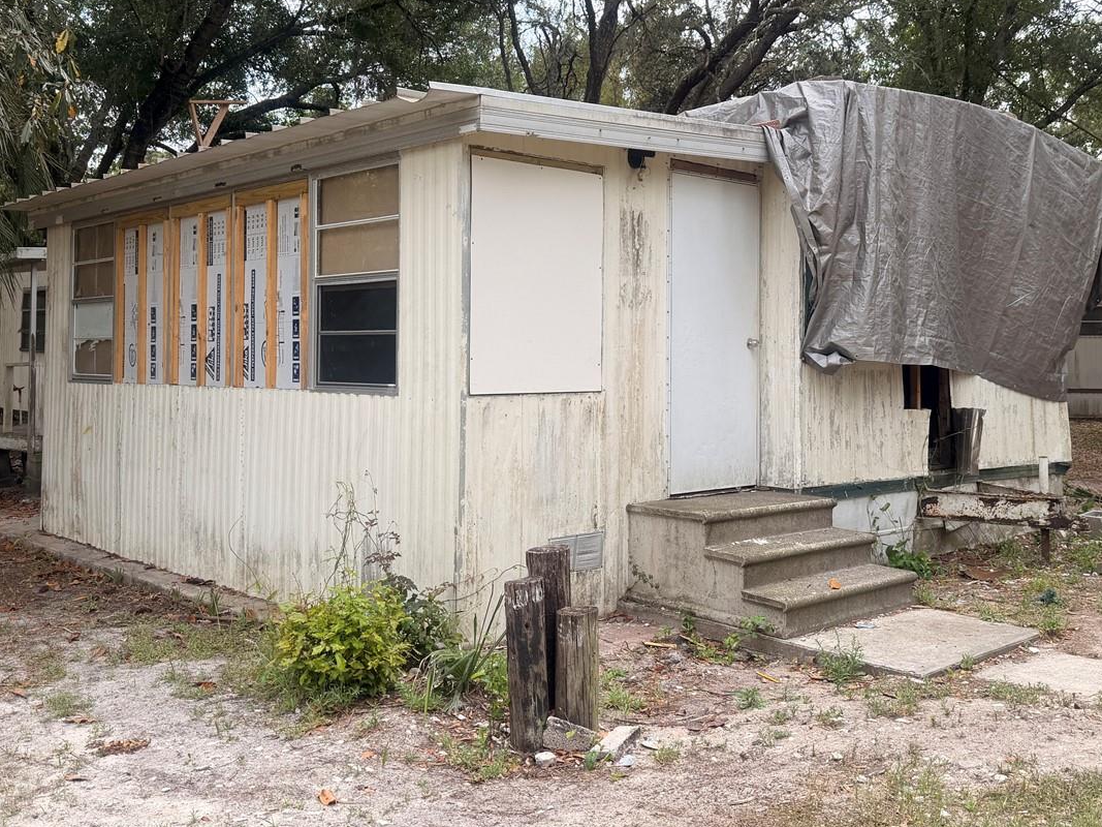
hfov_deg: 51.2
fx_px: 1146
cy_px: 327
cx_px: 626
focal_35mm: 36
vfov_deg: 39.5
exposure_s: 1/1174
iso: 80
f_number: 1.78
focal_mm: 6.76
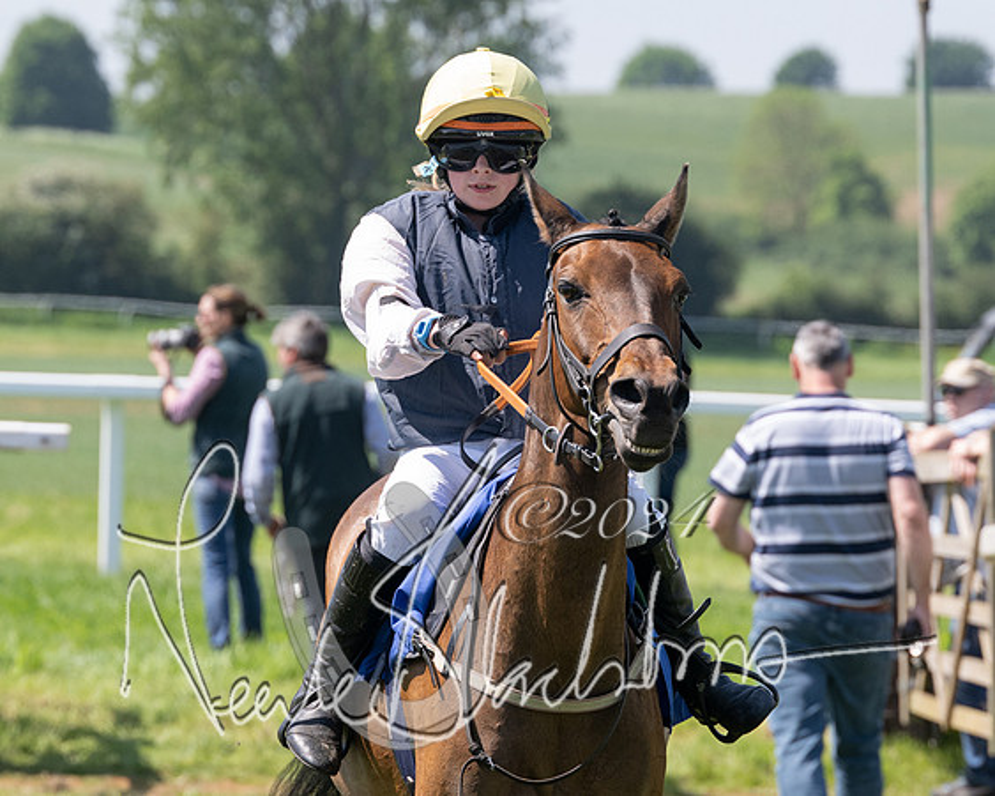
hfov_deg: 6.7
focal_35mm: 287
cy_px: 318
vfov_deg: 5.4
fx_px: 8453
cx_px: 599
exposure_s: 1/1250
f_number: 5
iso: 400
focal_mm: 135
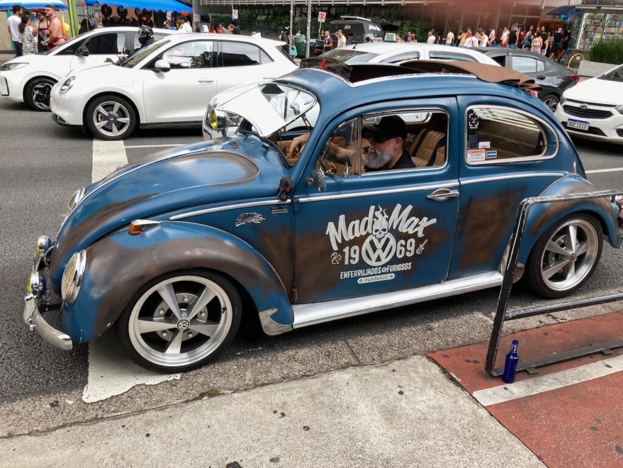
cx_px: 312
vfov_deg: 49.7
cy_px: 234
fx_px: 504
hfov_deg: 63.4
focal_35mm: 28
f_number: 1.8
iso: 25
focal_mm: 3.99
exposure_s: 1/120
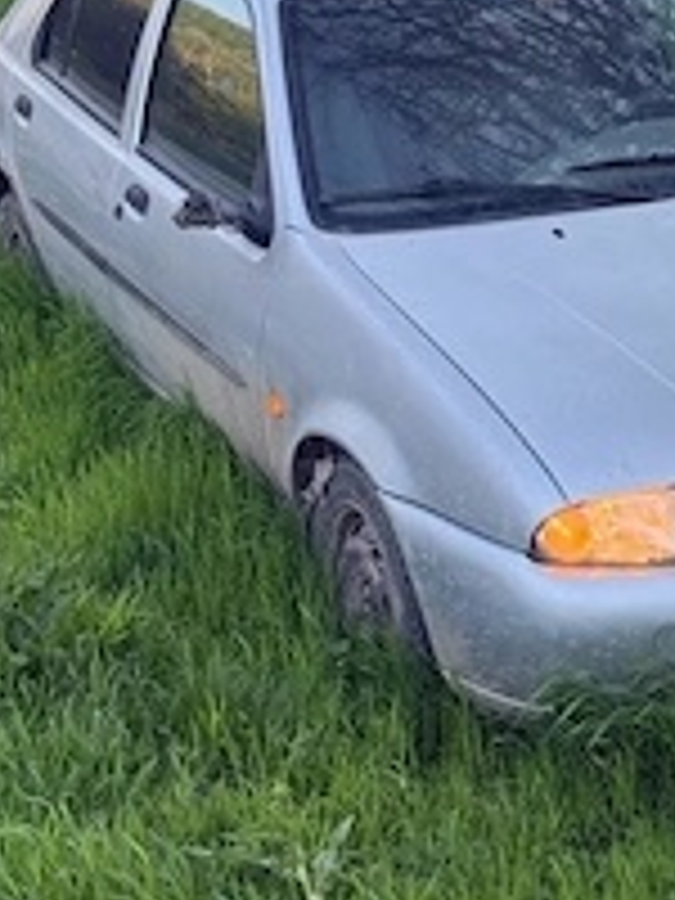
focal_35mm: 96
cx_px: 567
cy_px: 184
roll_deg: -2.9
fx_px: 2496
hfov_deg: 15.3
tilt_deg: -9.2
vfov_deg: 20.2
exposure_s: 1/427
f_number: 1.78
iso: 80
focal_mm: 6.76
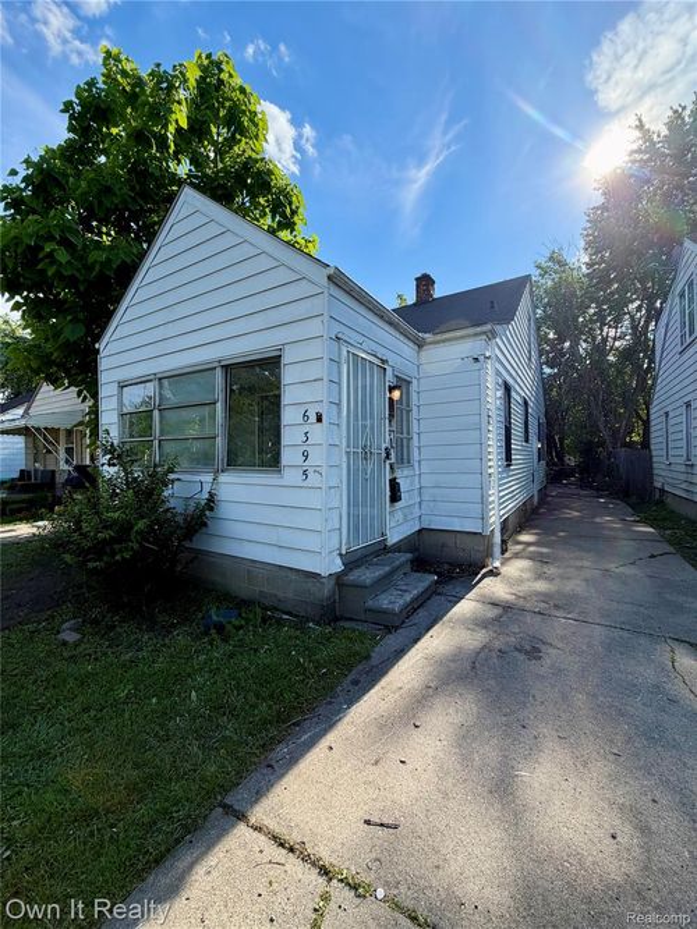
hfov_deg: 85.7
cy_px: 464
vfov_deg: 102.1
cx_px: 348
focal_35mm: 14
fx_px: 376
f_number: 2.2
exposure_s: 1/770
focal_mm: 2.22
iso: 40
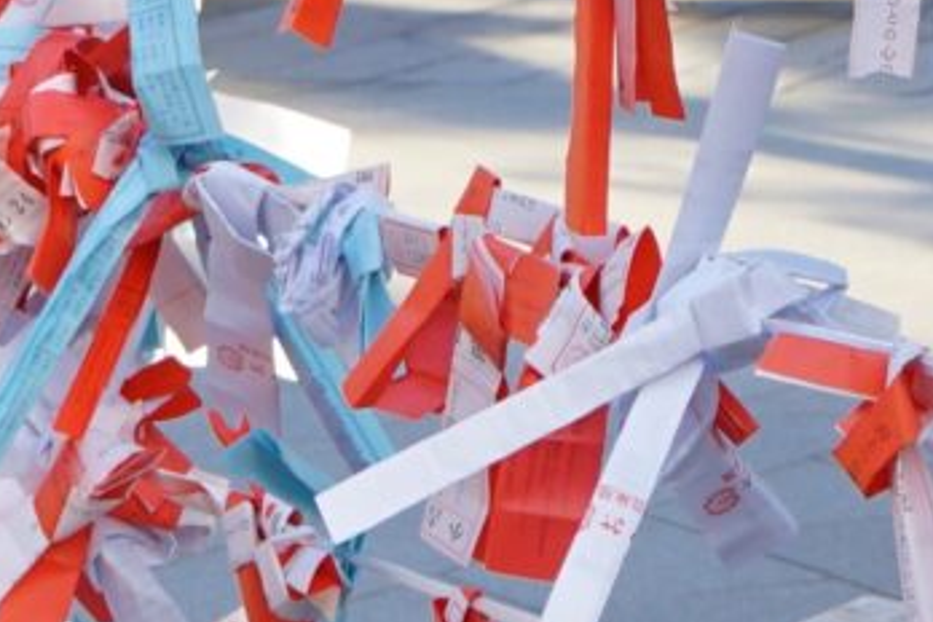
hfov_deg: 9.0
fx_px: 5727
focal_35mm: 221
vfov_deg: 6.1
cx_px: 1579
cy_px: -500
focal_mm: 30
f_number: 11
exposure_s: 1/25
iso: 200
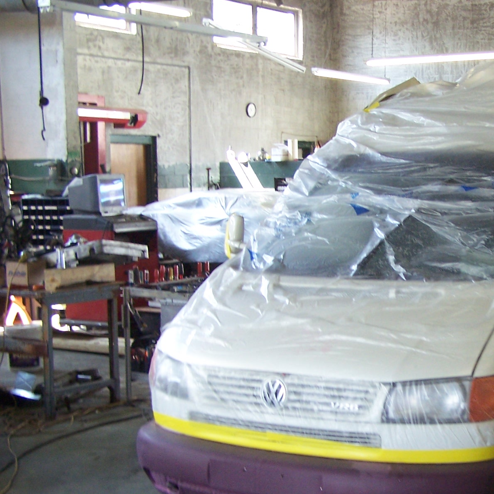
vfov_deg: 26.4
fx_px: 1049
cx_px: 458
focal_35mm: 65
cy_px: 324
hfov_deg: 25.5
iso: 140
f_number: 2.8
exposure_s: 1/30
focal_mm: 6.3
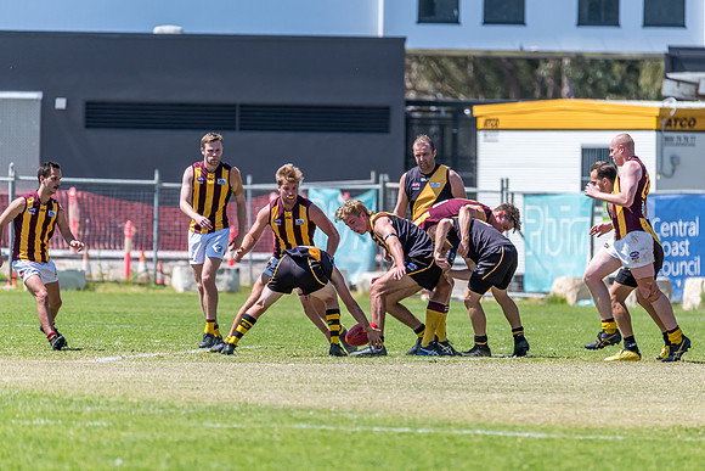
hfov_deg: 4.4
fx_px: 9142
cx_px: 392
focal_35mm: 467
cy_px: 262
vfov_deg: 2.9
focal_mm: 420
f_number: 6.3
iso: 800
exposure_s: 1/3200
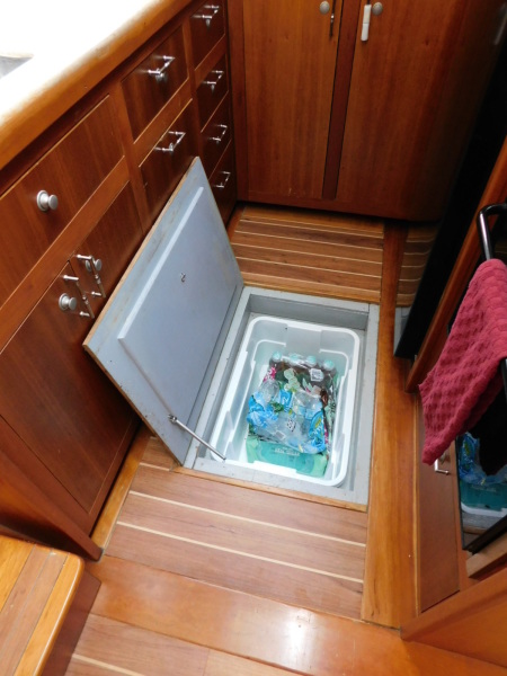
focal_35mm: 23
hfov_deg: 58.9
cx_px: 254
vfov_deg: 73.9
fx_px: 449
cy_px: 338
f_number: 3
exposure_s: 1/20
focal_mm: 4
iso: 400
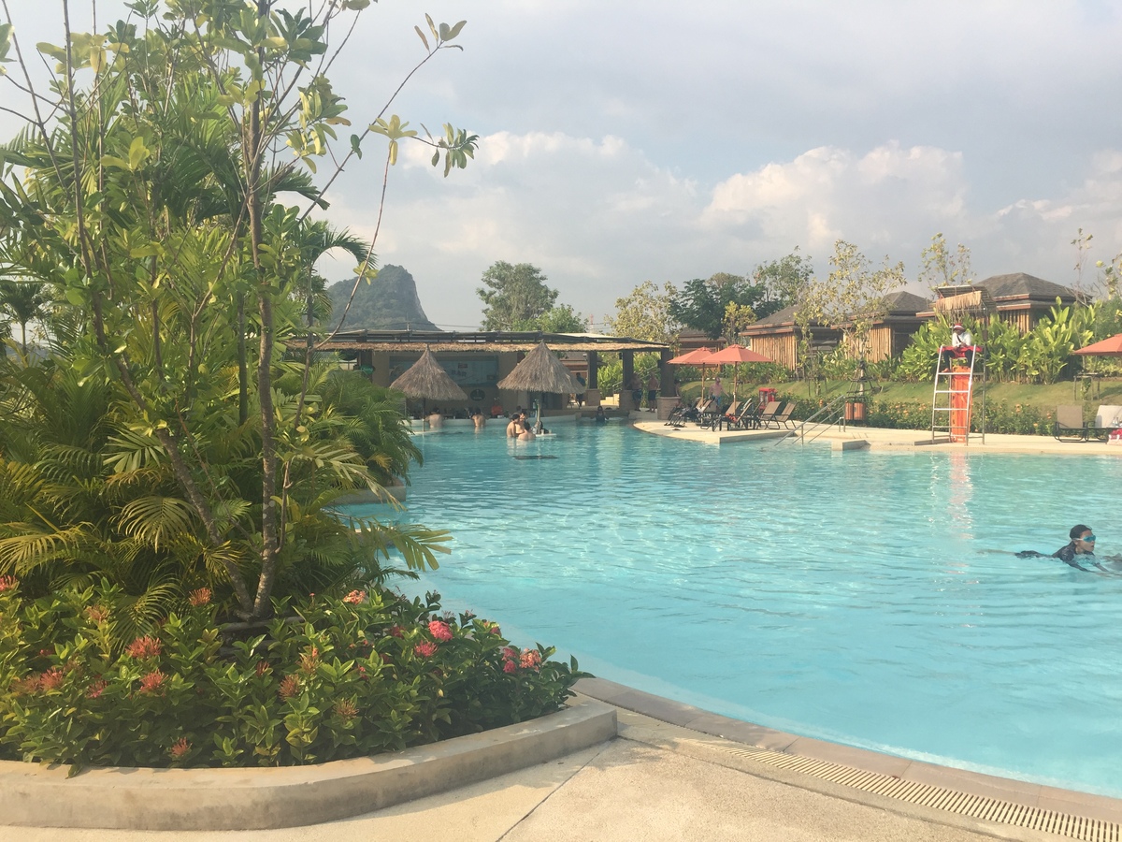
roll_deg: -0.9
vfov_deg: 48.2
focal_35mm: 29
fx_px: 940
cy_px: 421
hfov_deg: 61.7
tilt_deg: -2.5
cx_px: 561
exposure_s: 1/1464
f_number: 2.2
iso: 32
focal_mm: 4.15
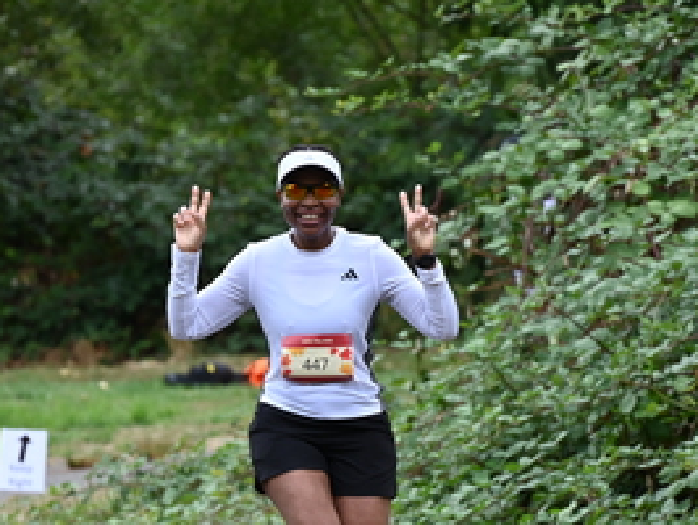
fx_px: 8012
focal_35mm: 397
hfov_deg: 5.0
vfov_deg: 3.8
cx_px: 294
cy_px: 298
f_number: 6.3
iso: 400
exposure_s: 1/320
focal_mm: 200
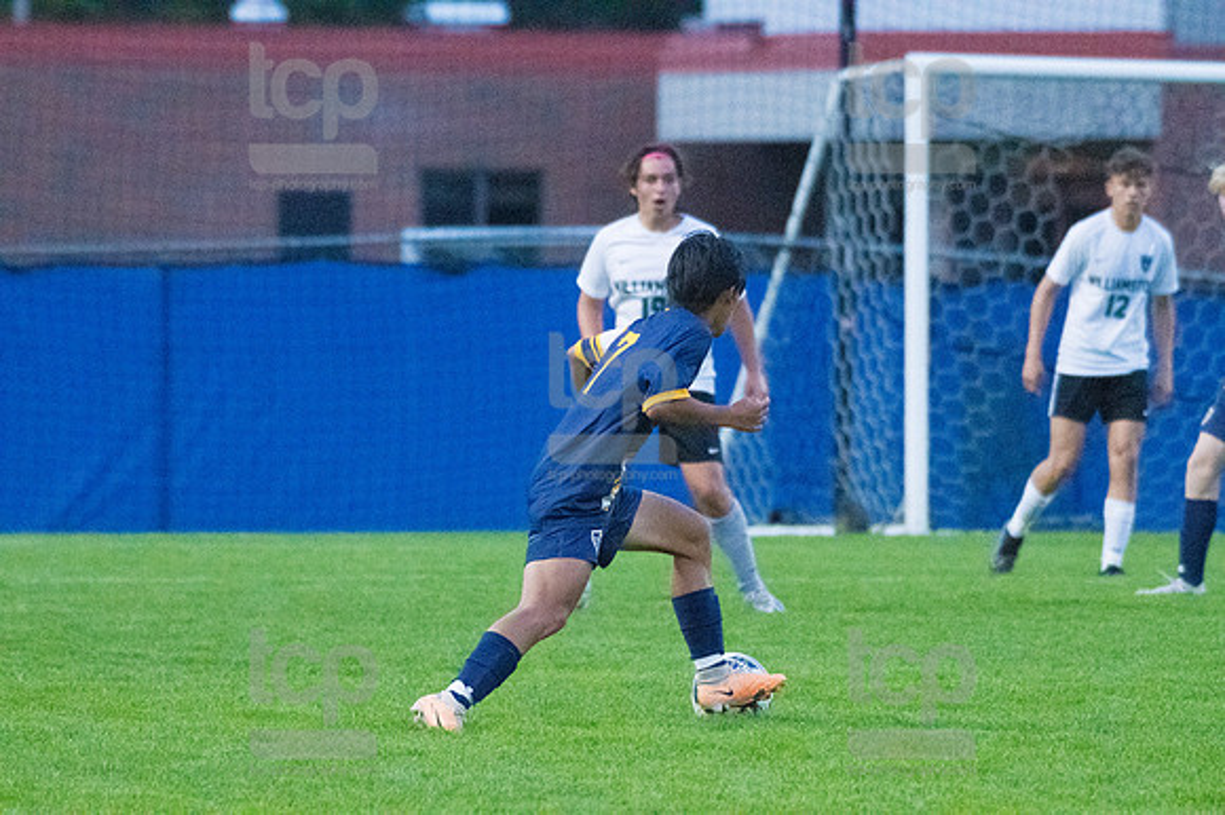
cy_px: 408
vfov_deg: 3.2
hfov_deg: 4.7
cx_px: 612
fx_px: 14793
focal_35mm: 435
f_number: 5.6
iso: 6400
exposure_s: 1/2000
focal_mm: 290
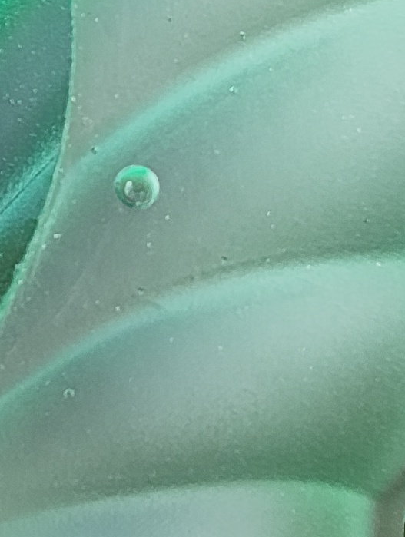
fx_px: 2177
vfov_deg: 13.8
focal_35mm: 140
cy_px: -48
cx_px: -332
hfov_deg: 10.0
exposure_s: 1/157
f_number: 1.88
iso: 50
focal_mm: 5.56
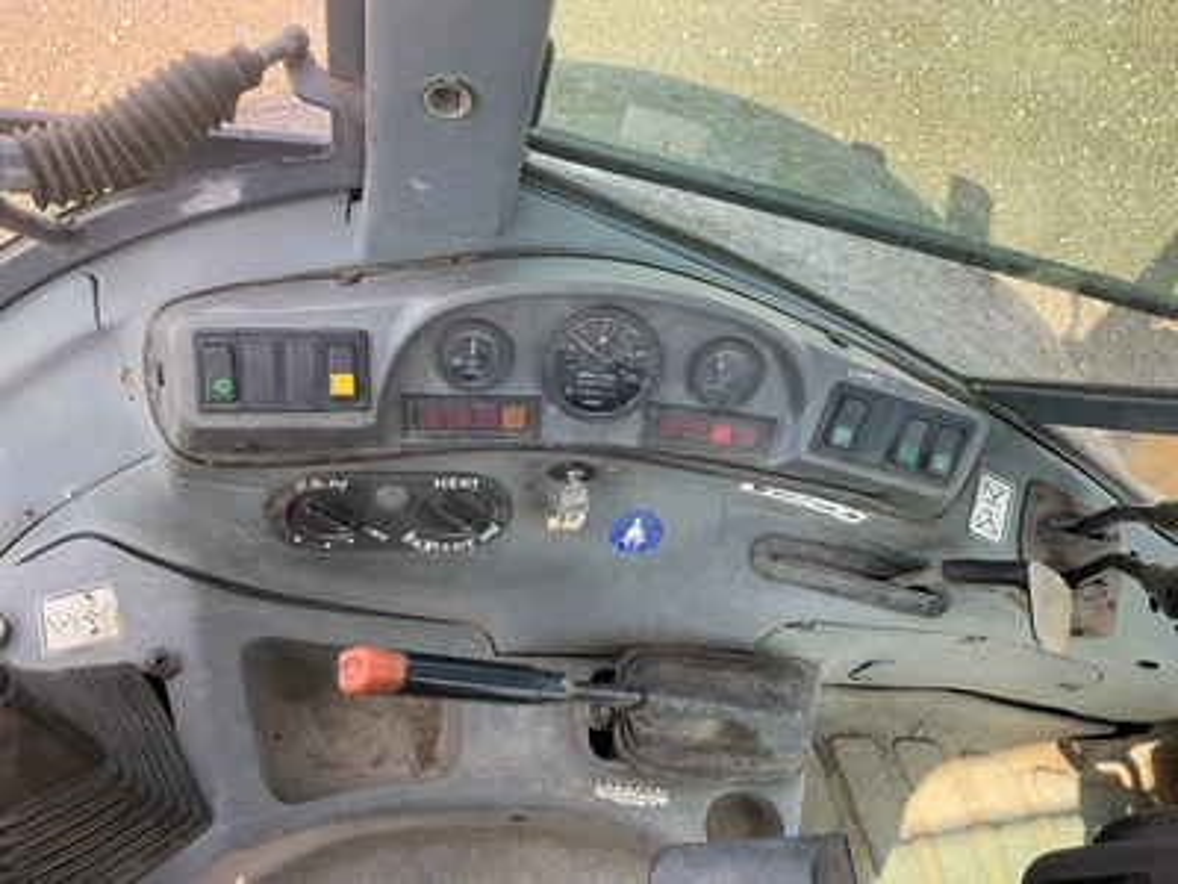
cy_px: 442
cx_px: 589
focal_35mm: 29
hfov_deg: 61.7
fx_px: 987
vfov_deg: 48.2
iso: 25
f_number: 1.8
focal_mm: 3
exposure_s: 1/164
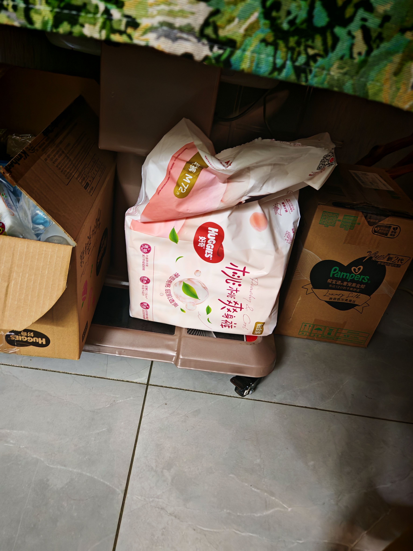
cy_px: 276
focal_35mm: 27
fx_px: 430
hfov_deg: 51.4
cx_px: 206
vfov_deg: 65.3
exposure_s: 1/25
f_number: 1.9
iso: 1250
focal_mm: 6.67
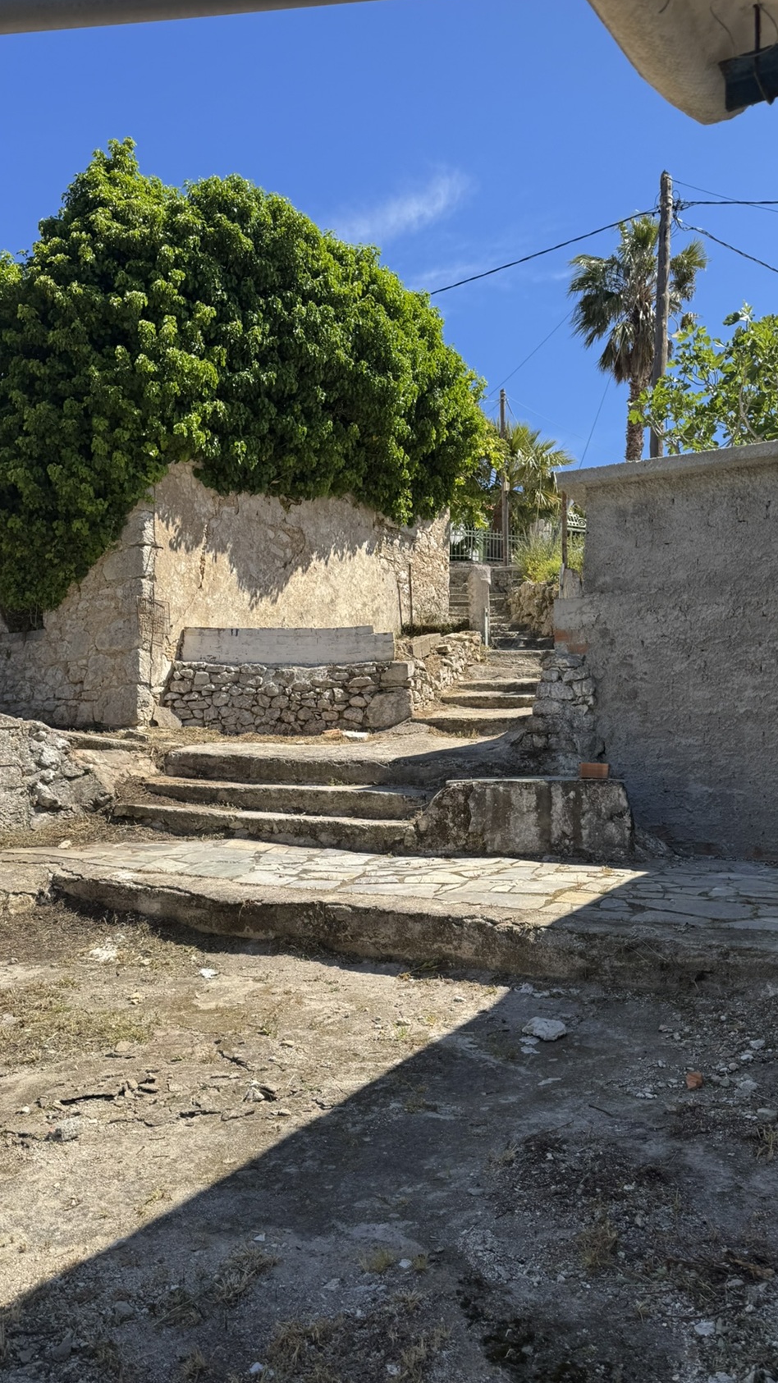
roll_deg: -0.8
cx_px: 417
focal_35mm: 27
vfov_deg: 69.9
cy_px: 694
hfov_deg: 42.9
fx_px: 990
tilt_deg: +4.7
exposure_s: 1/2833
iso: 80
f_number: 1.78
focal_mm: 6.76
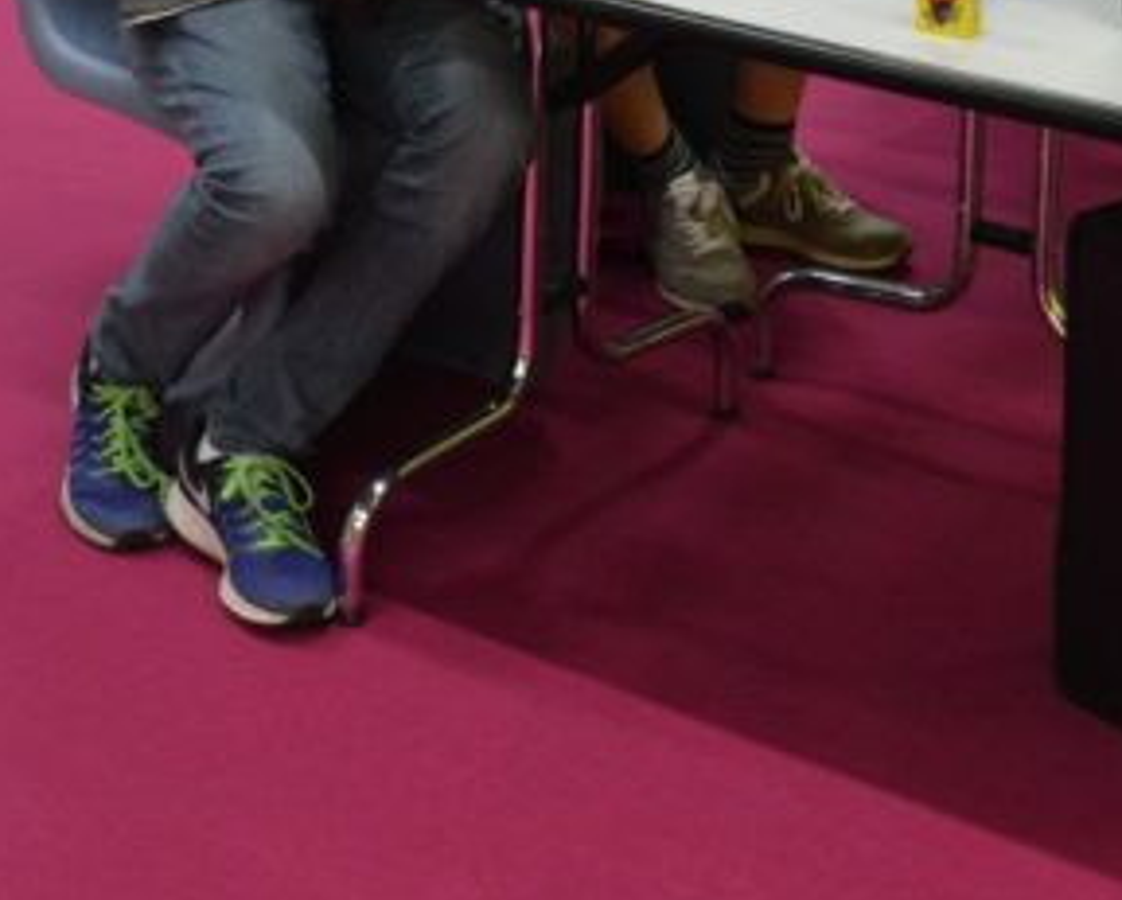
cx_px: 600
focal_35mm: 100
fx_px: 3324
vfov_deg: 14.5
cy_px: -411
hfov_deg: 19.2
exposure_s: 1/30
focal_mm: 20
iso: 1000
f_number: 3.5
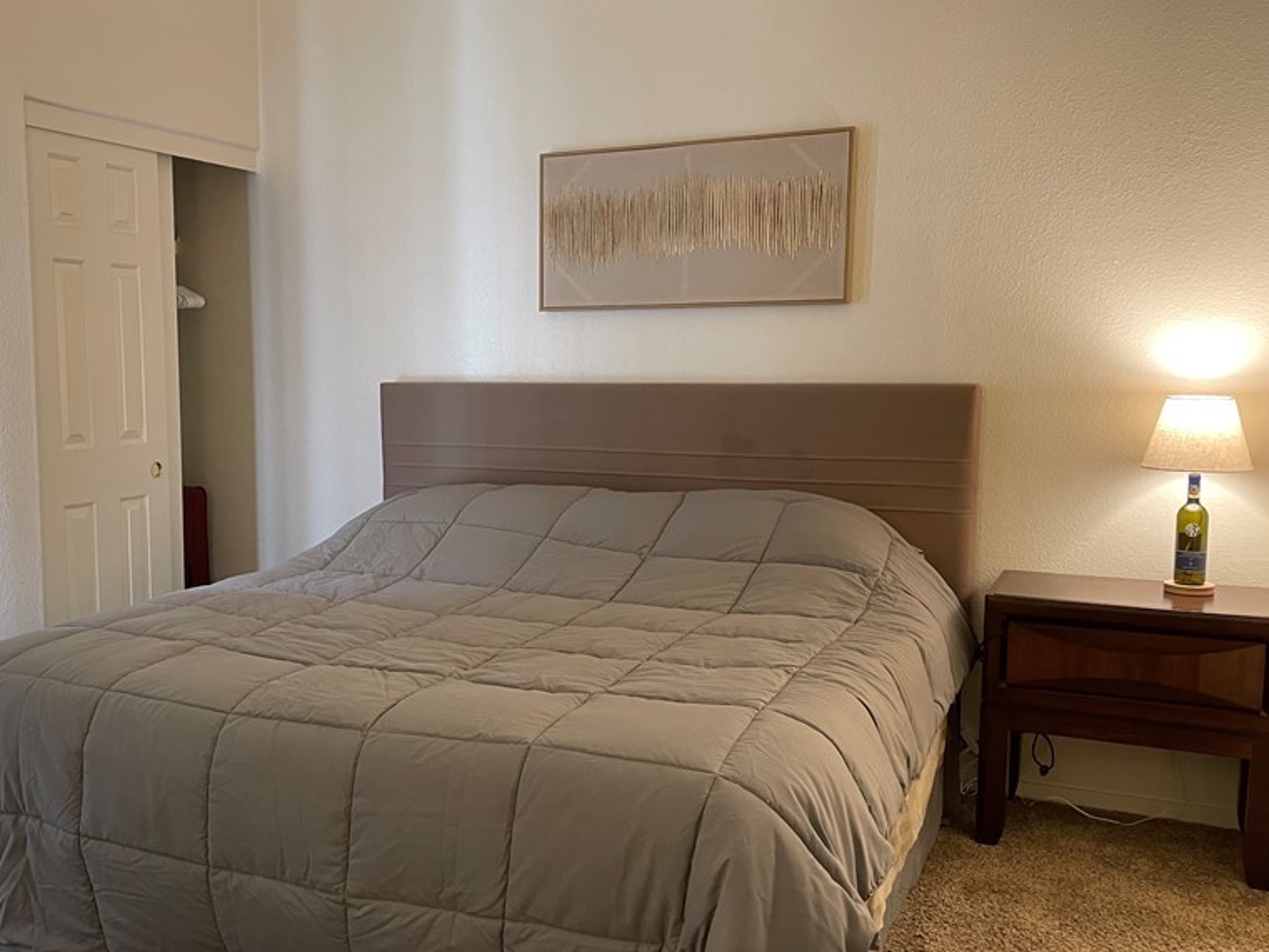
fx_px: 1283
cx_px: 464
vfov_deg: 40.6
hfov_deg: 52.0
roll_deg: +0.2
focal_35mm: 35
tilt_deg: -6.8
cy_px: 532
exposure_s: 1/60
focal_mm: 4.2
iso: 200
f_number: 1.6
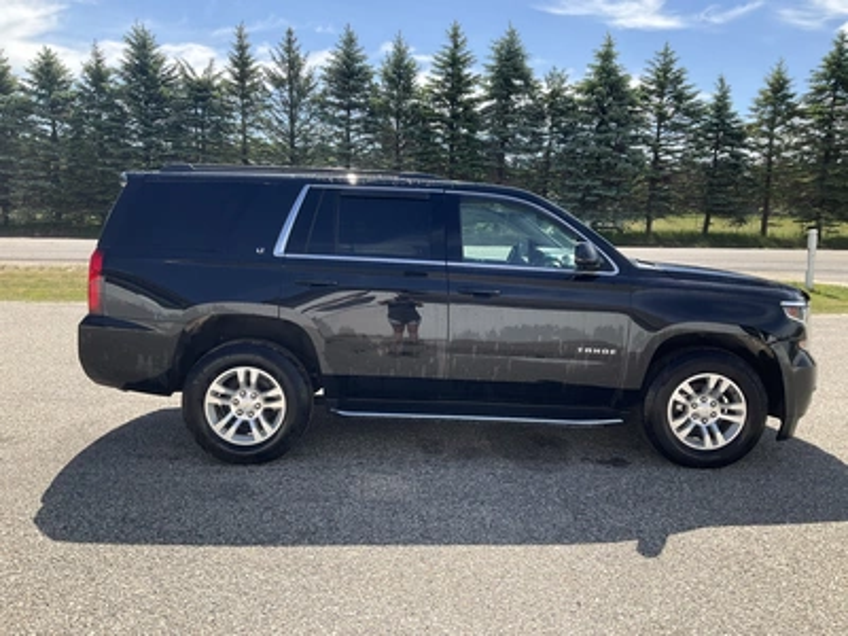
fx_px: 710
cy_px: 318
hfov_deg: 61.7
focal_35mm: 29
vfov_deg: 48.2
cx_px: 424
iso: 25
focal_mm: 3
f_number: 1.8
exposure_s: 1/855
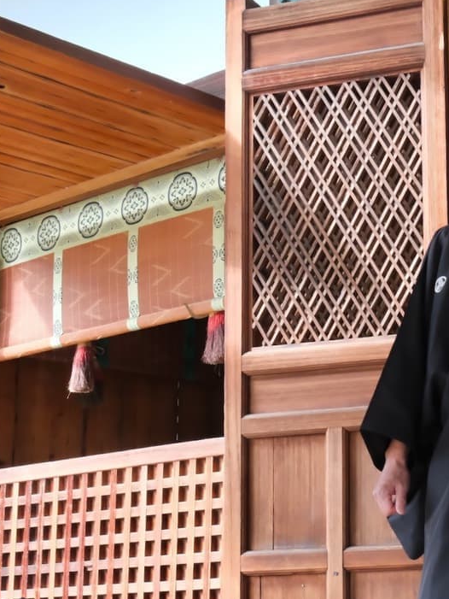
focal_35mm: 75
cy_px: 406
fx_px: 1297
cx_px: 561
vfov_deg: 25.8
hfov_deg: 18.5
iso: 3200
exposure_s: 1/125
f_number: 6.3
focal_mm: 25.1
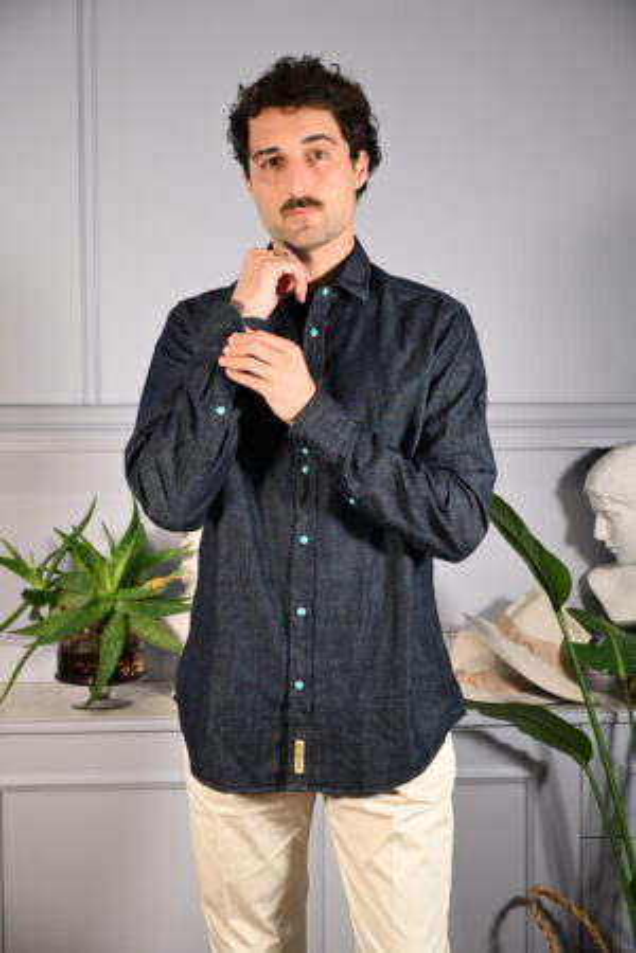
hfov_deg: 23.2
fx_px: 1550
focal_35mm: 58
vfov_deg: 34.2
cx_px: 318
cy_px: 476
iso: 640
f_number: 4.5
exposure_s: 1/30
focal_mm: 39
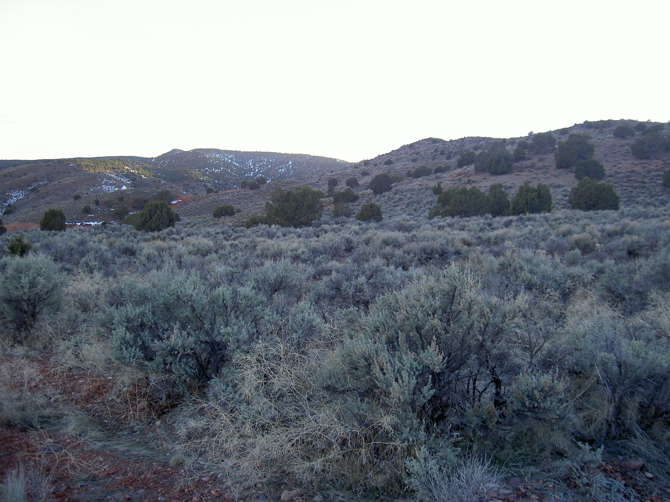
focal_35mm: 39
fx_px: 755
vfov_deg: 36.8
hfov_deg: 47.9
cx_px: 335
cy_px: 251
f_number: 2.8
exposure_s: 1/160
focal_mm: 8
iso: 100
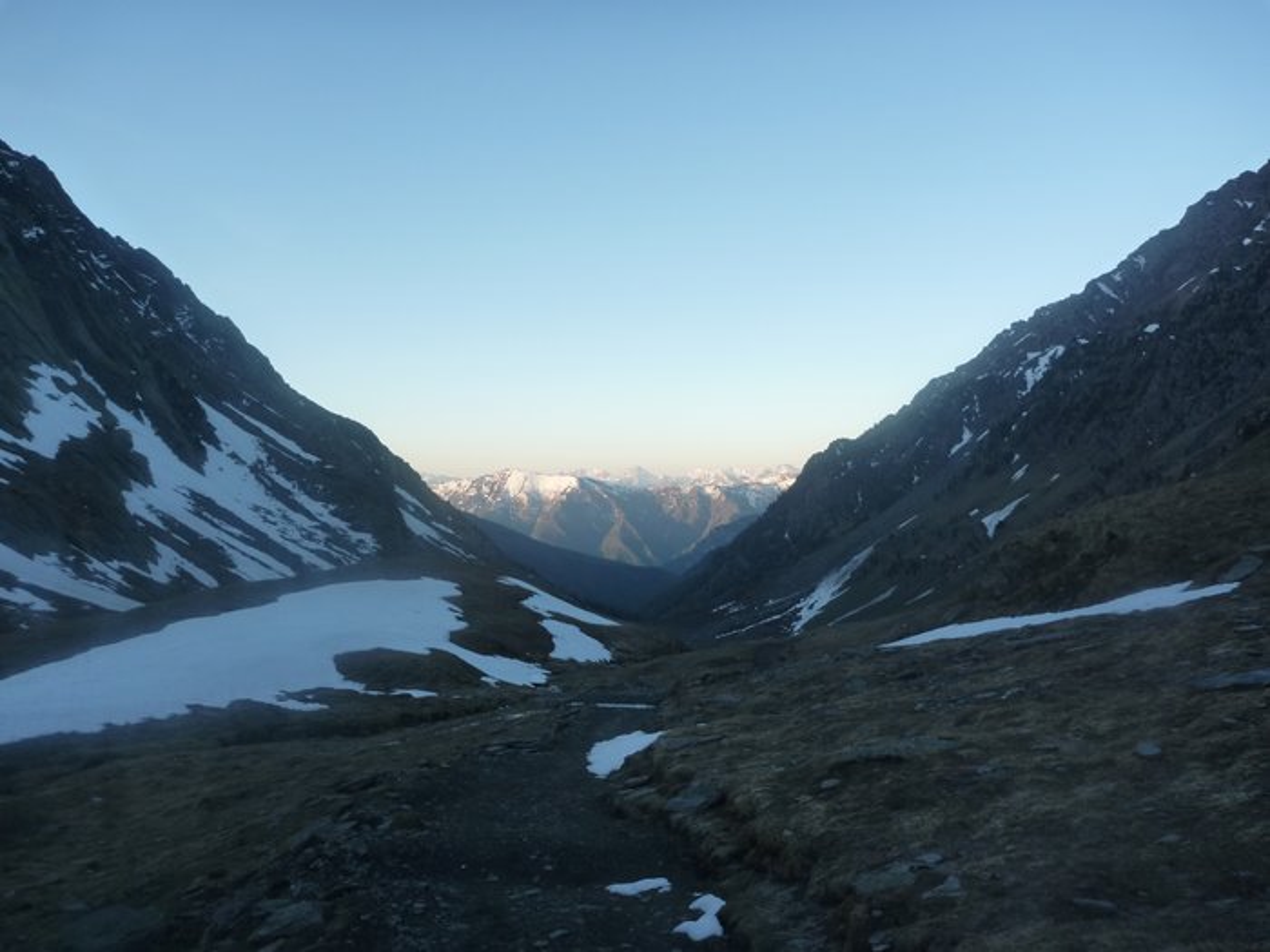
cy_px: 476
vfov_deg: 49.7
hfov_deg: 63.4
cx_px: 635
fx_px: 1027
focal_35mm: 28
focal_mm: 4.9
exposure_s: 1/160
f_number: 3.3
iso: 125
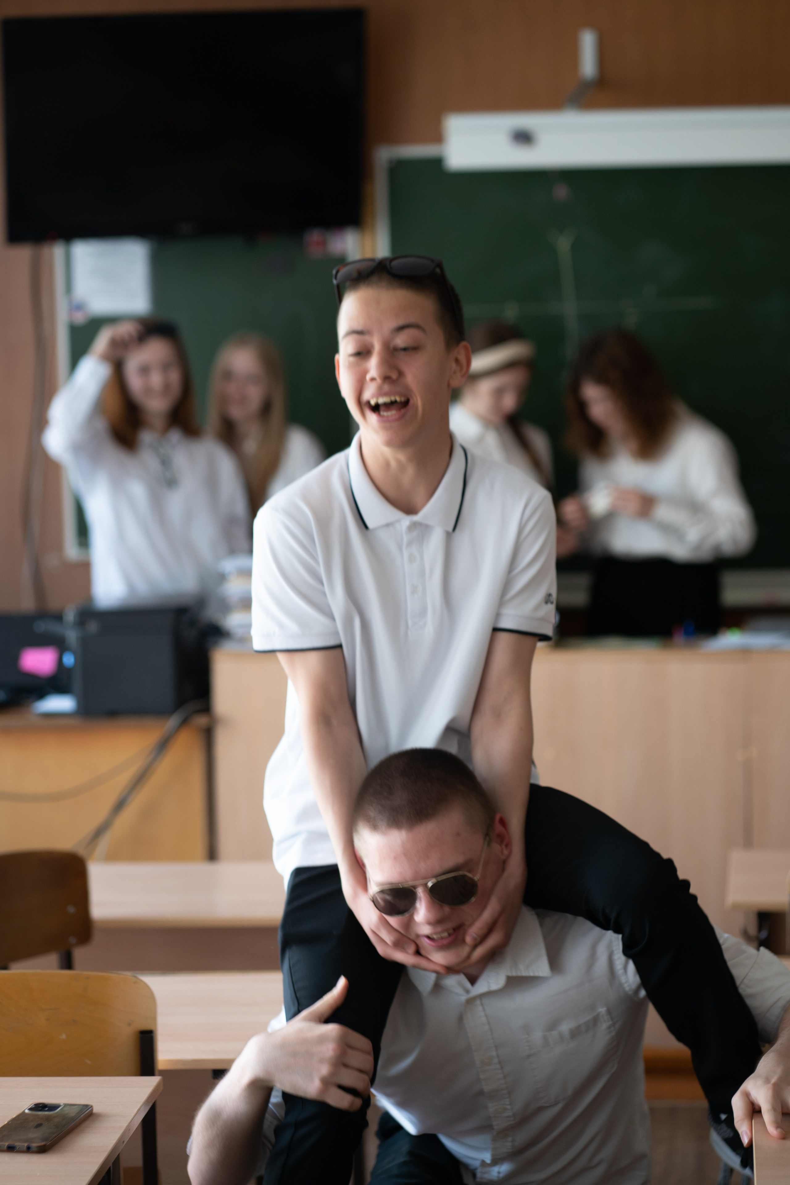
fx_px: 2798
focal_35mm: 85
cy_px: 592
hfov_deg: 16.1
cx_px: 395
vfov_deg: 23.9
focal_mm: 85
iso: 160
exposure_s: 1/125
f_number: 3.2
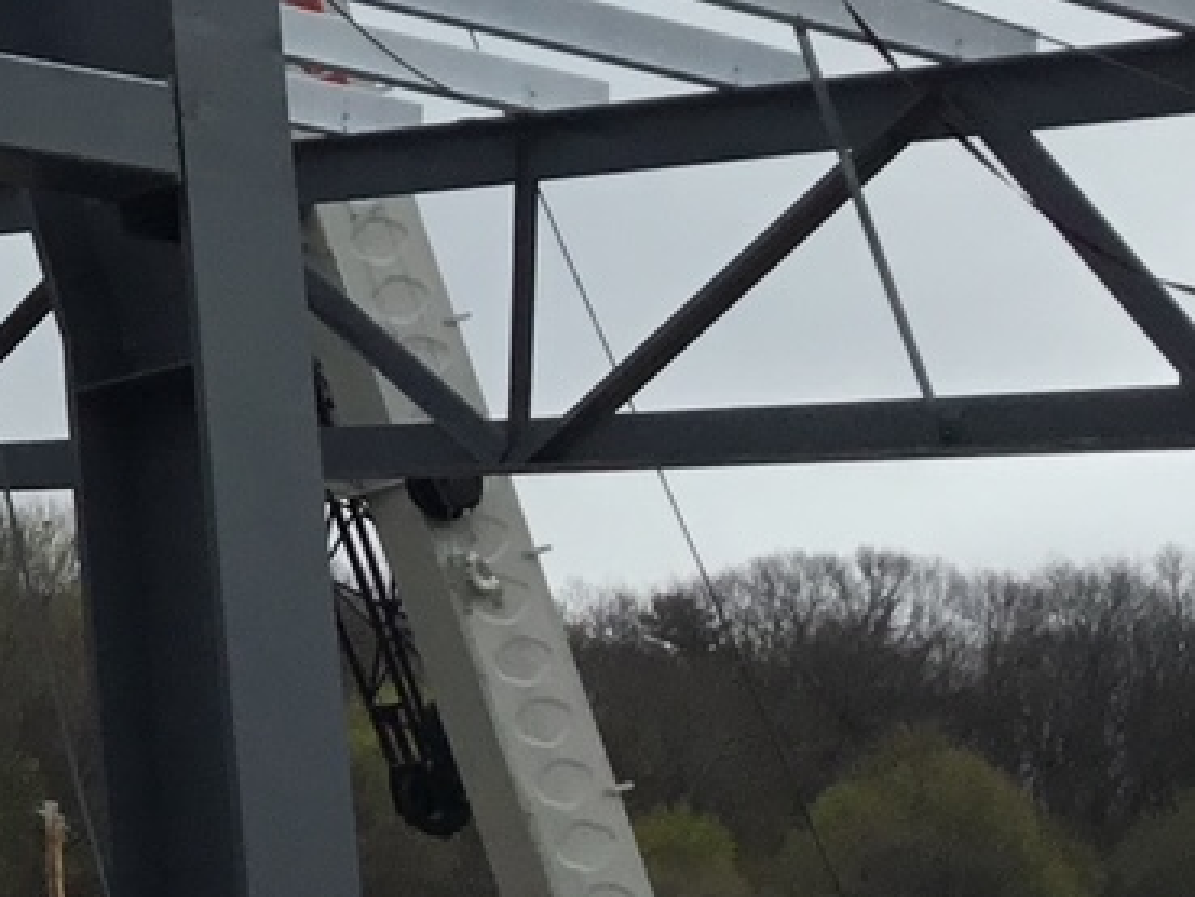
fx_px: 4731
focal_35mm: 137
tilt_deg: +13.8
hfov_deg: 12.5
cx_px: -1282
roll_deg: +0.1
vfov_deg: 10.8
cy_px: 181
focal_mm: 3.3
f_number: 2.4
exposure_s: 1/1773
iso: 25
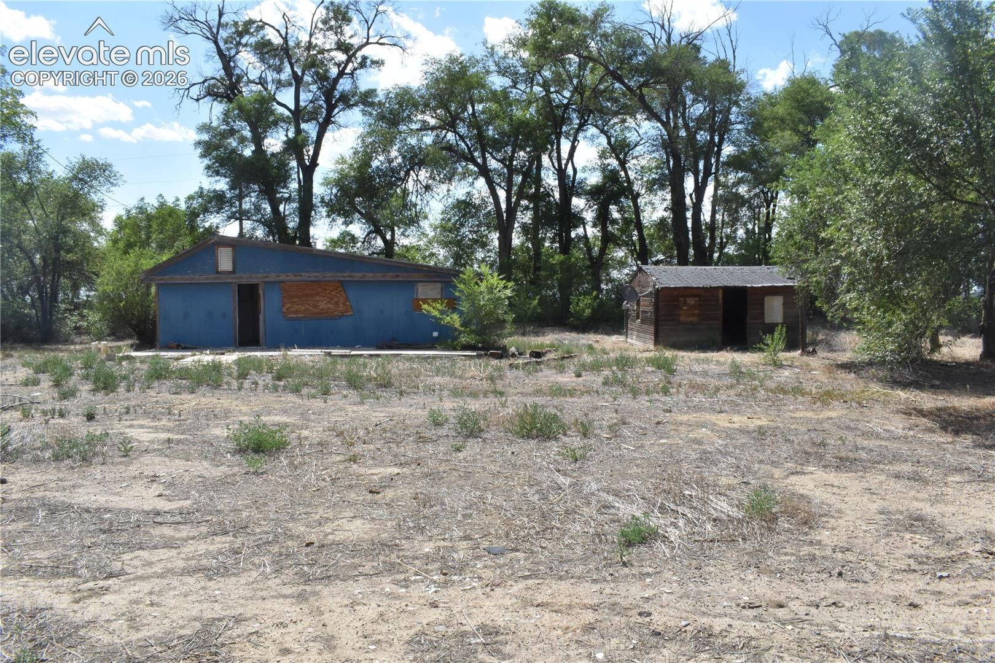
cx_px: 498
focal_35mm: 27
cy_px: 332
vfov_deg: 47.9
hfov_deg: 67.4
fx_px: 746
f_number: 22
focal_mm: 18
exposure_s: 1/200
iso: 640
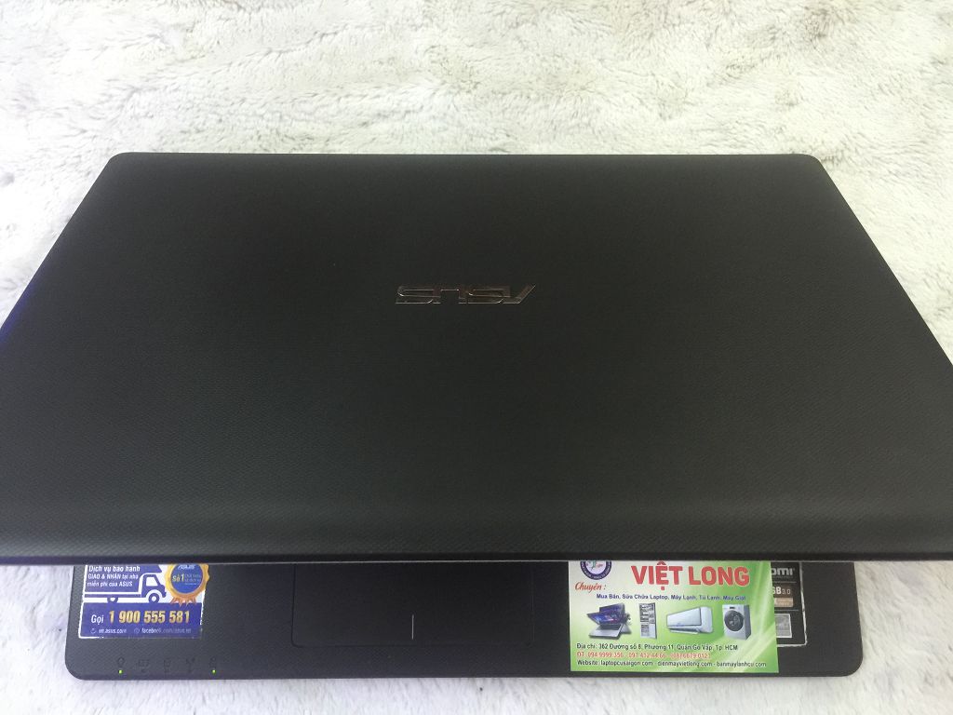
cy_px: 358
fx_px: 798
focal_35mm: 29
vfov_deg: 48.2
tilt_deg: -74.6
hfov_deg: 61.7
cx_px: 476
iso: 125
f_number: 2.2
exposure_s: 1/8
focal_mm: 4.15
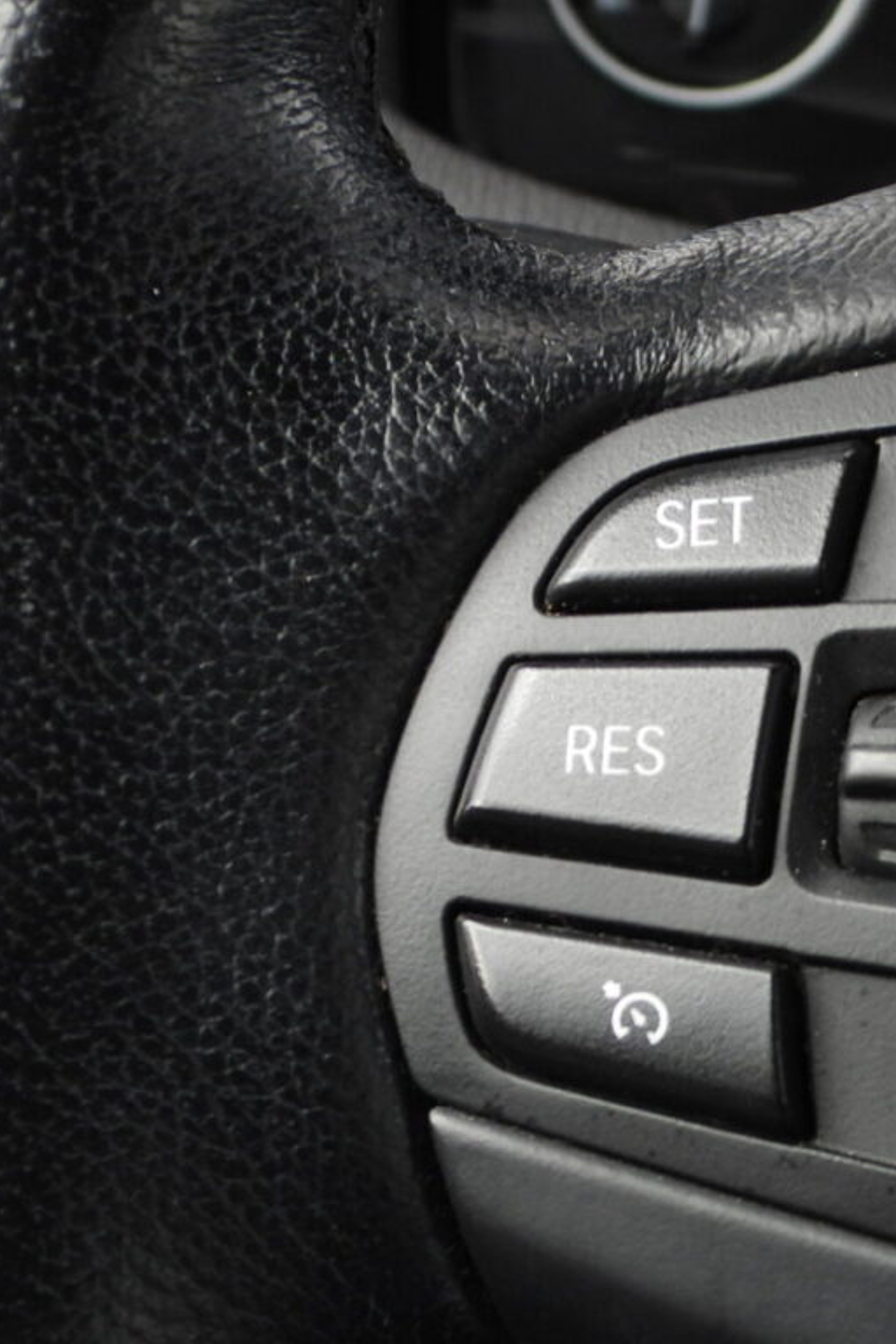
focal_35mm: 102
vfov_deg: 20.0
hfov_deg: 13.3
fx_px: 3808
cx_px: 873
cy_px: 842
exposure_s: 1/30
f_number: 3.2
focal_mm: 8.5
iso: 140
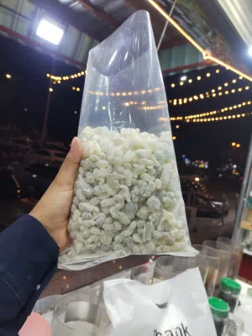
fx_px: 252
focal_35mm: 26
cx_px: 126
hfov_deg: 53.1
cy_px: 168
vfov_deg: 67.3
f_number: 1.8
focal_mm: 4.75
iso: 147
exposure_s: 1/100
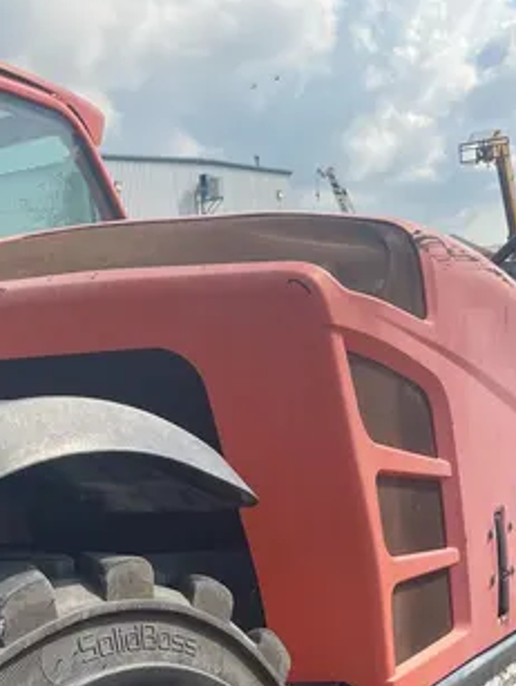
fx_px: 1230
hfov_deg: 23.6
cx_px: 168
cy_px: 750
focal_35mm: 62
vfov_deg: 28.4
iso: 32
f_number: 1.6
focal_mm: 4.2
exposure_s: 1/1553
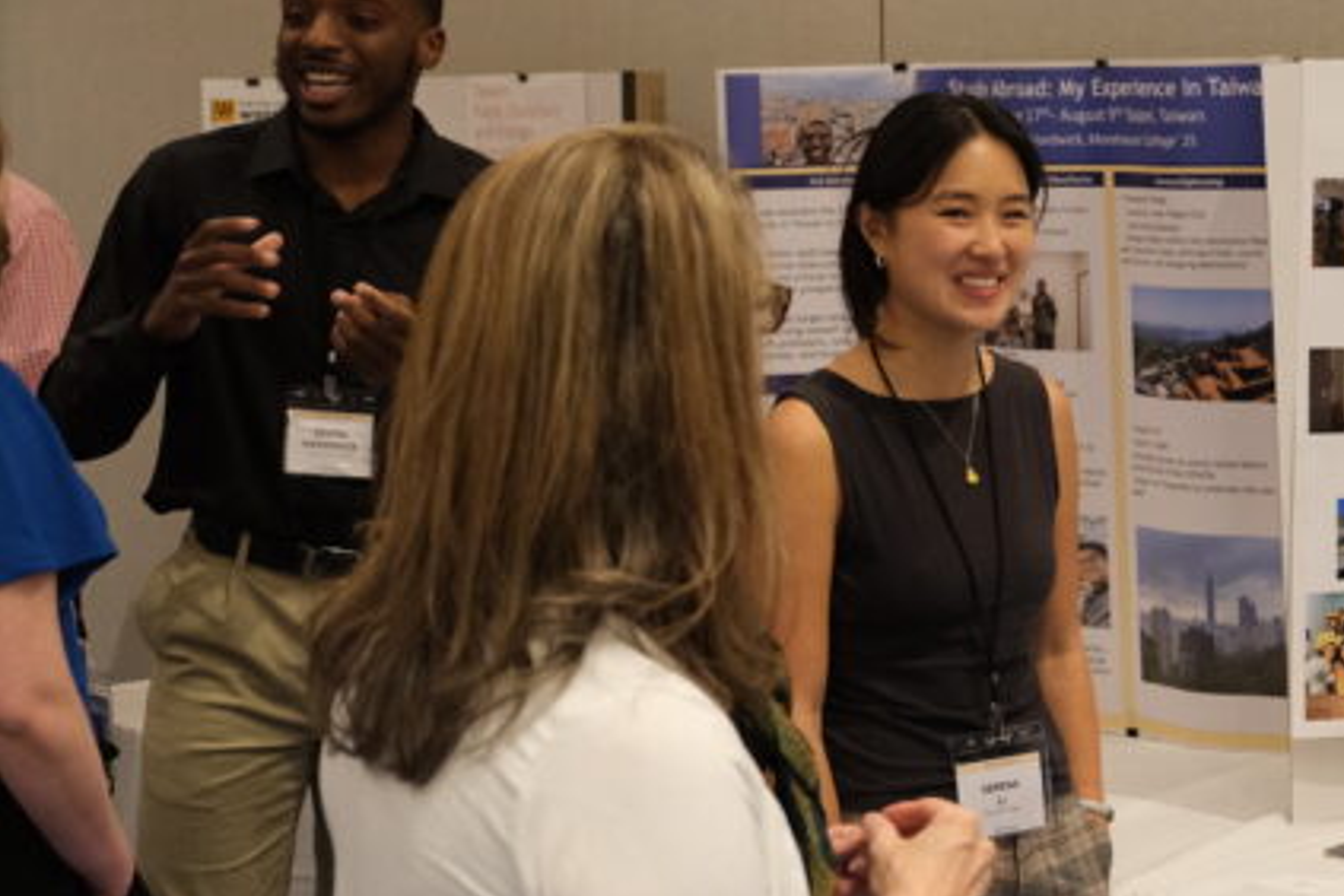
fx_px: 3322
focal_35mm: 89
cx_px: 1217
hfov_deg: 22.3
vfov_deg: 15.3
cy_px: 321
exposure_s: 1/60
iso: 2000
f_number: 3.6
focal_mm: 32.9
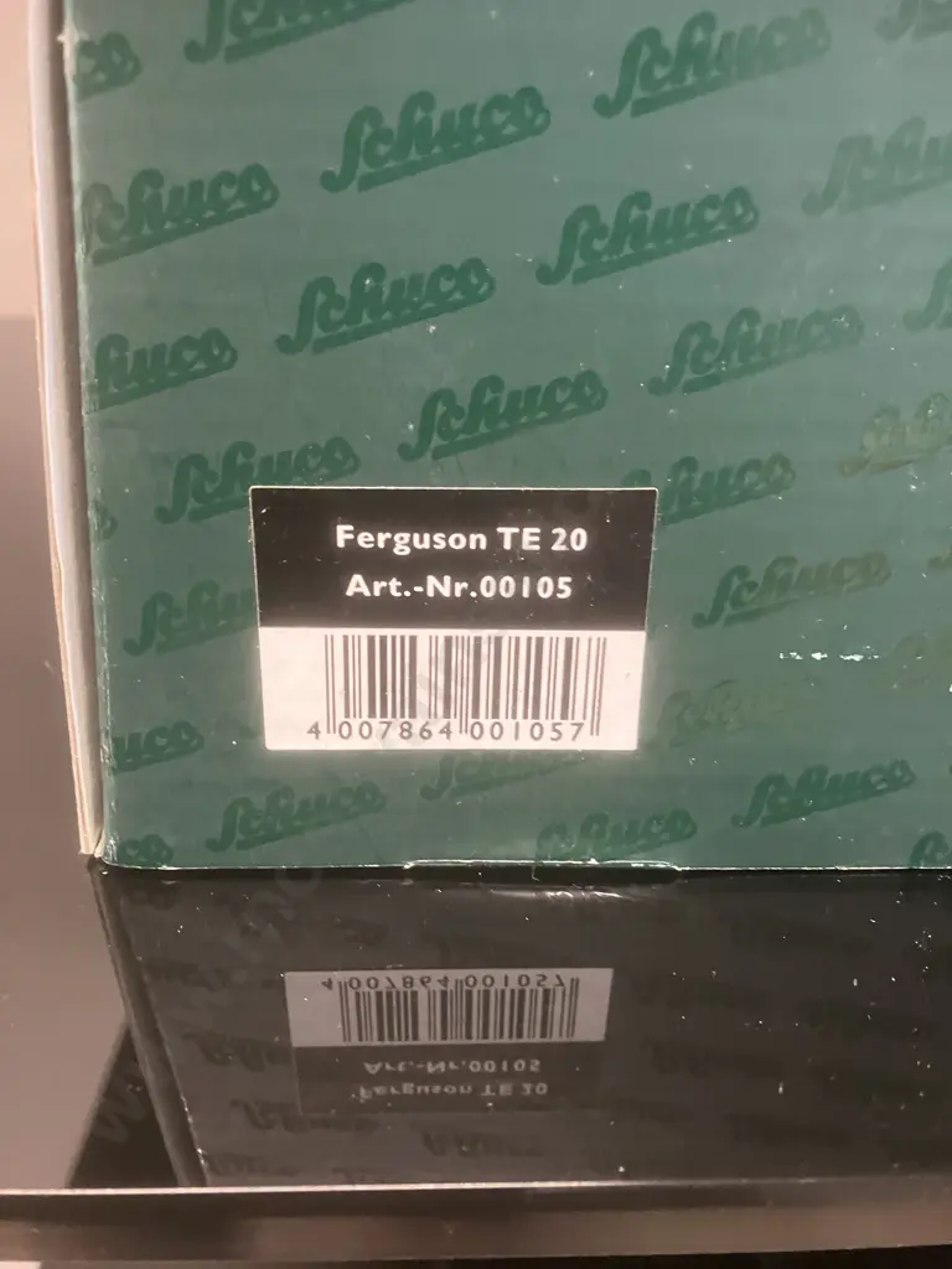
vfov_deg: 63.4
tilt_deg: -26.9
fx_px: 1027
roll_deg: -0.9
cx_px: 476
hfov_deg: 49.7
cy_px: 634
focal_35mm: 28
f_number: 1.8
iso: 400
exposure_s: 1/25
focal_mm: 3.99
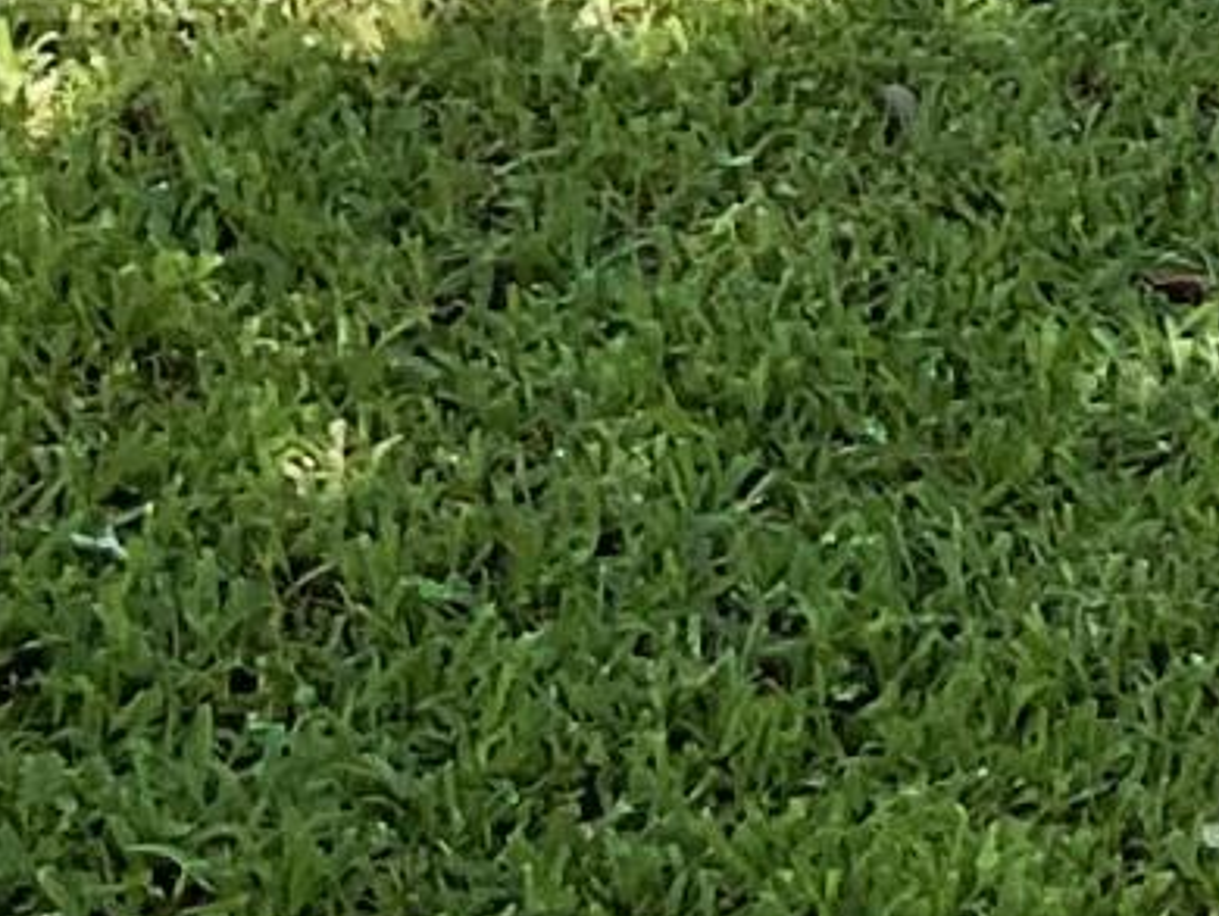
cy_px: -979
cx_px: 3107
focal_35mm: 223
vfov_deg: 6.5
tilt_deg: -7.4
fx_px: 7858
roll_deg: +1.1
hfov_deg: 8.1
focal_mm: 3
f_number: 1.8
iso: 16
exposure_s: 1/524
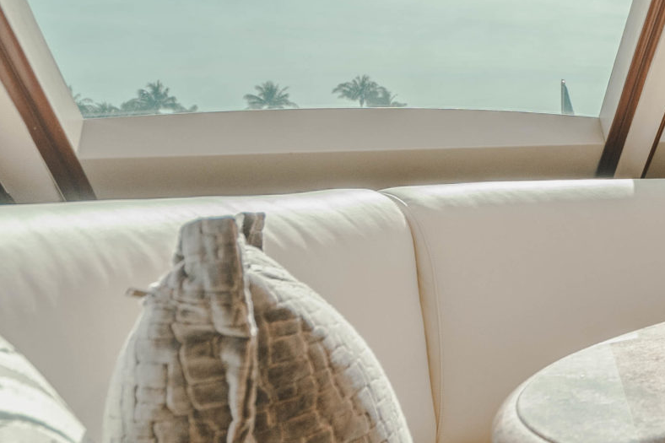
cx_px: 904
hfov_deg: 29.3
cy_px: 191
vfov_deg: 26.0
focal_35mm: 52
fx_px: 960
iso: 400
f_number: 4
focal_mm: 16
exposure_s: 1/60
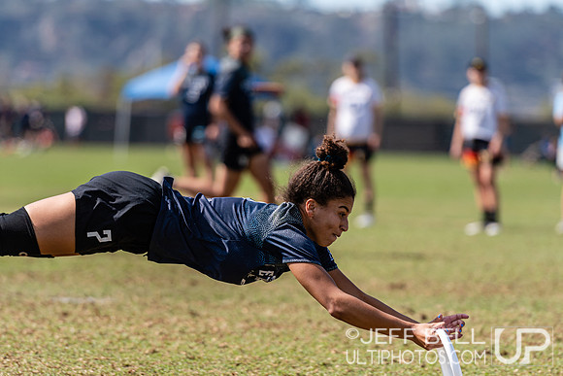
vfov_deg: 4.6
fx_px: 4693
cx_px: 282
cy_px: 188
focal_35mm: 300
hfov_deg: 6.9
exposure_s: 1/1250
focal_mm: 200
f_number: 3.2
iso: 100
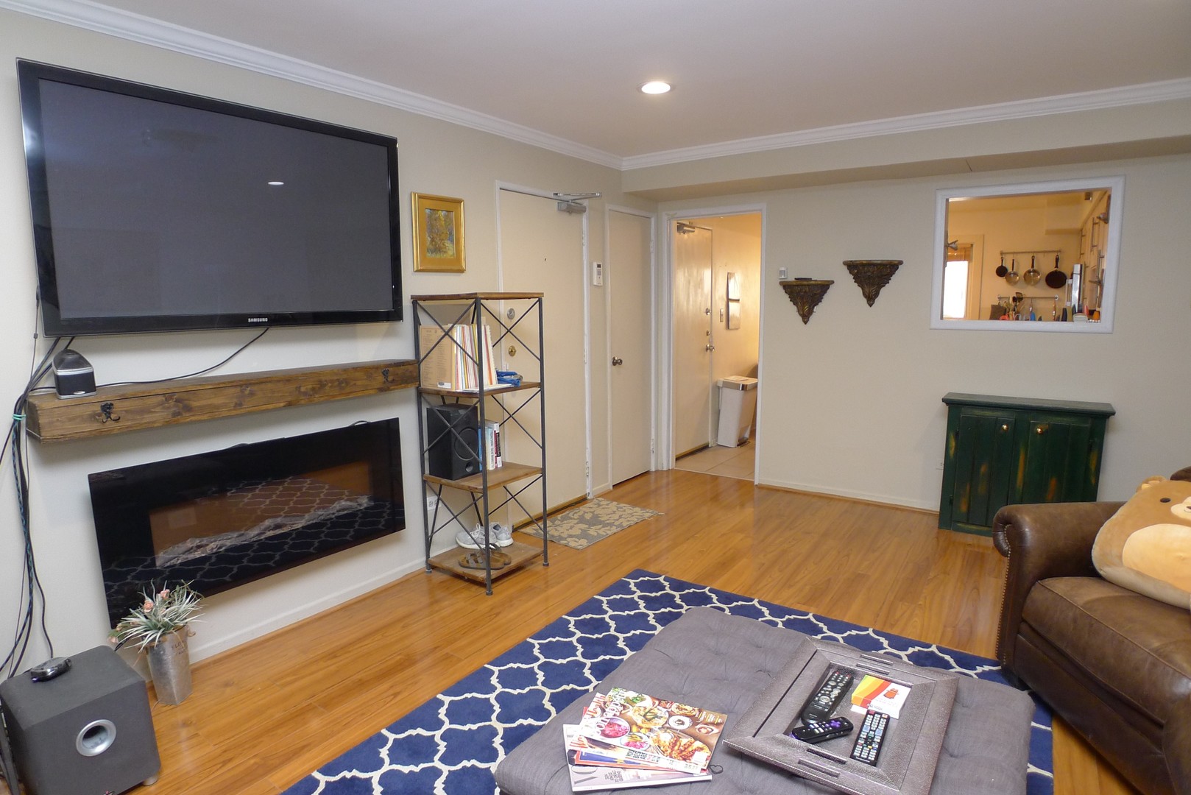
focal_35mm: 18
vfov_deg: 67.4
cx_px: 596
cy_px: 398
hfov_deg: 90.0
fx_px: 596
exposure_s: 1/60
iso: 250
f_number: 2
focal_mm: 3.9
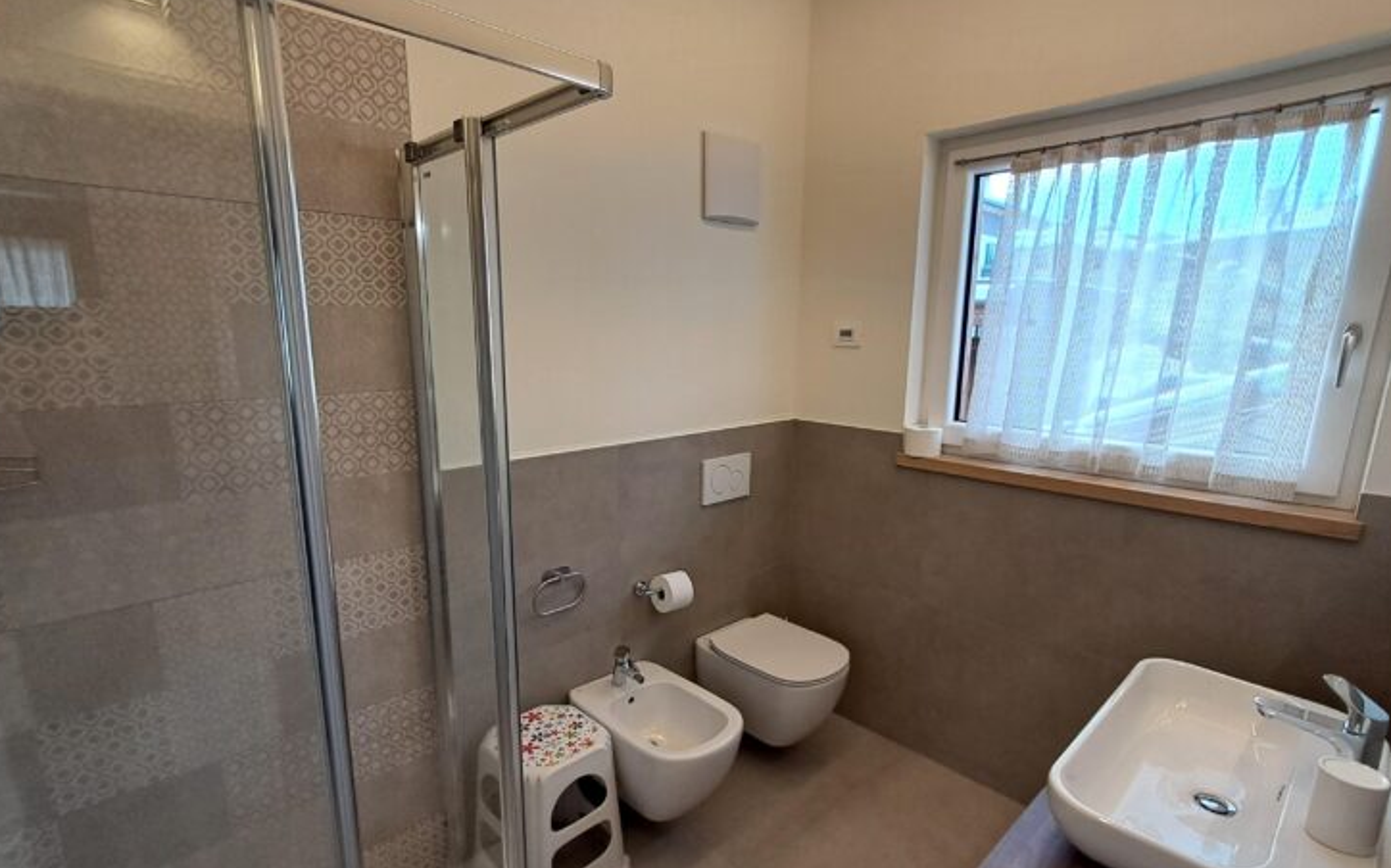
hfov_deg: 91.1
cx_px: 682
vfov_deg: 64.8
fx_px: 682
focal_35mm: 18
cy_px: 474
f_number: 2.2
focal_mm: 1.64
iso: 80
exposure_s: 1/100
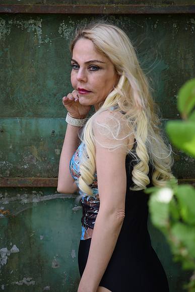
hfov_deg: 9.0
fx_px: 1242
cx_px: 98
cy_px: 146
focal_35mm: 153
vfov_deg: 13.4
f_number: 6.3
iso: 100
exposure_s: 1/80
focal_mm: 102
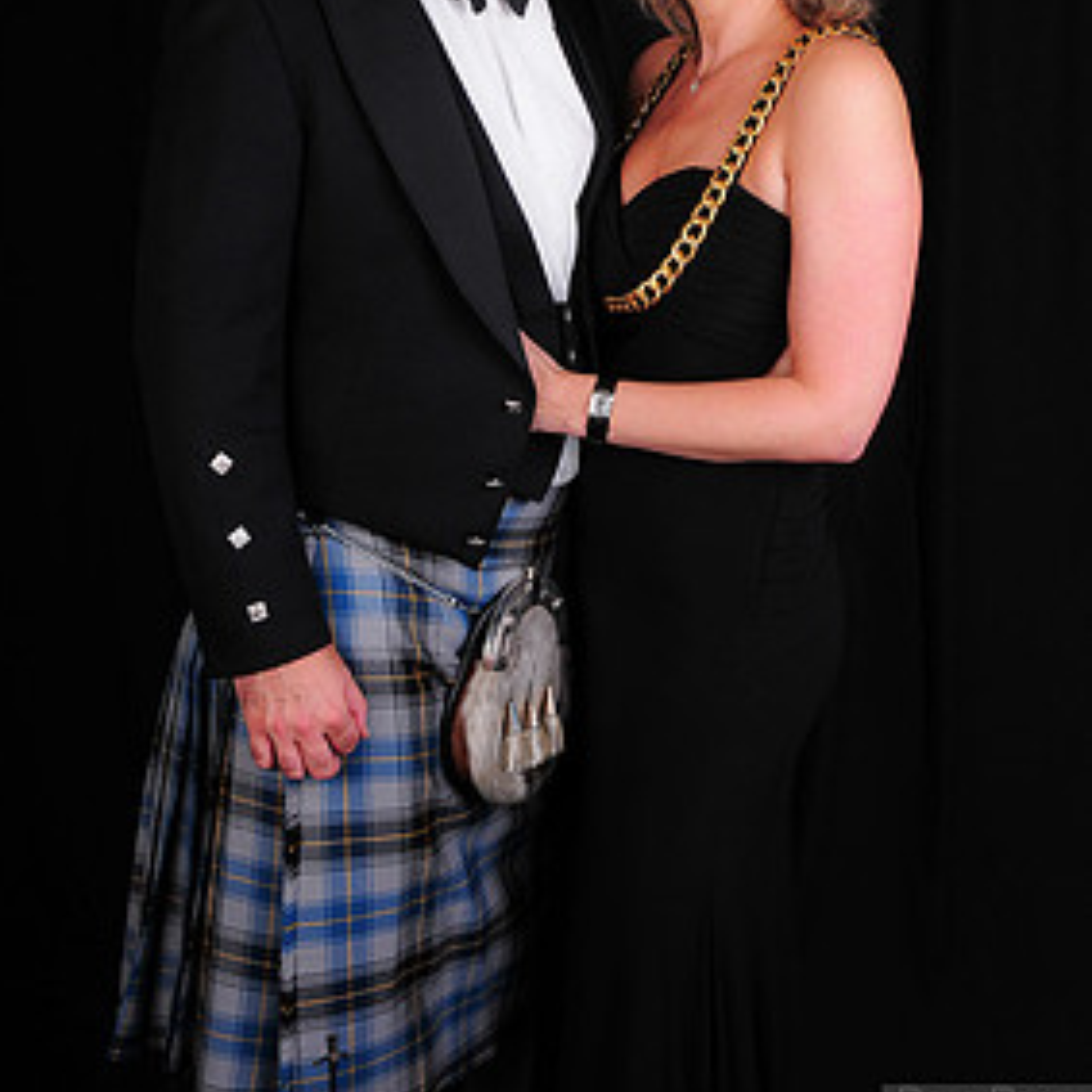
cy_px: 274
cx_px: 519
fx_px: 1809
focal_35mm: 51
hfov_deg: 33.6
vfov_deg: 33.0
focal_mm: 25
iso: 200
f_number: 8
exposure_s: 1/125
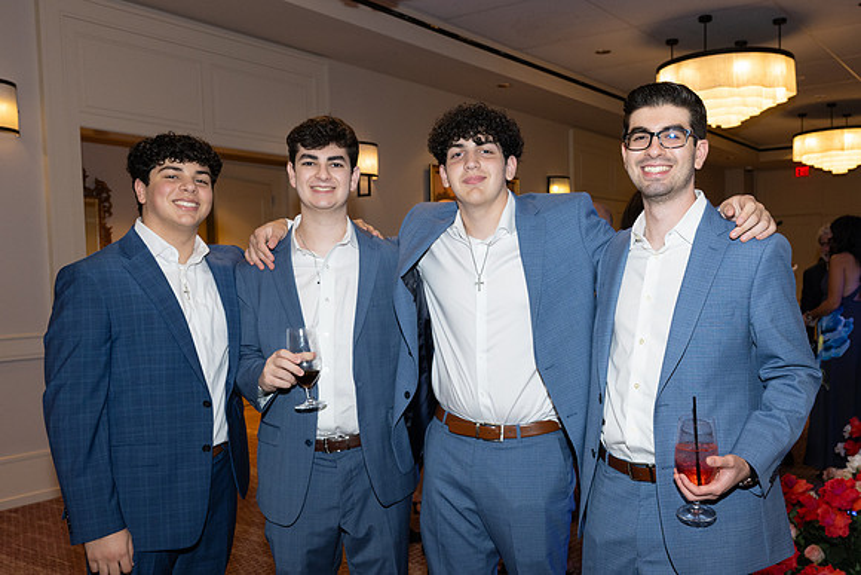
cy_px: 328
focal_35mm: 36
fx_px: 850
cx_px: 491
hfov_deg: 53.5
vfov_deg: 37.3
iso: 800
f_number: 5.6
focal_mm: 26
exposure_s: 1/100
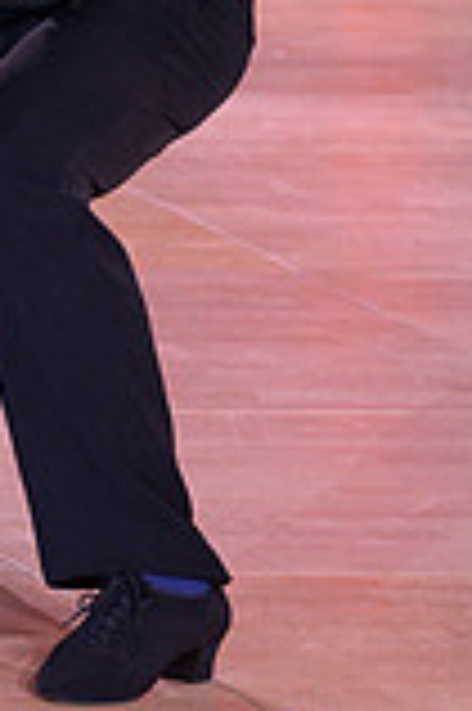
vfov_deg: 2.8
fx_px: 14505
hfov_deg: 1.9
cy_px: -495
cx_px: -160
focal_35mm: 736
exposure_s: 1/250
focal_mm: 200
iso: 2000
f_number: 5
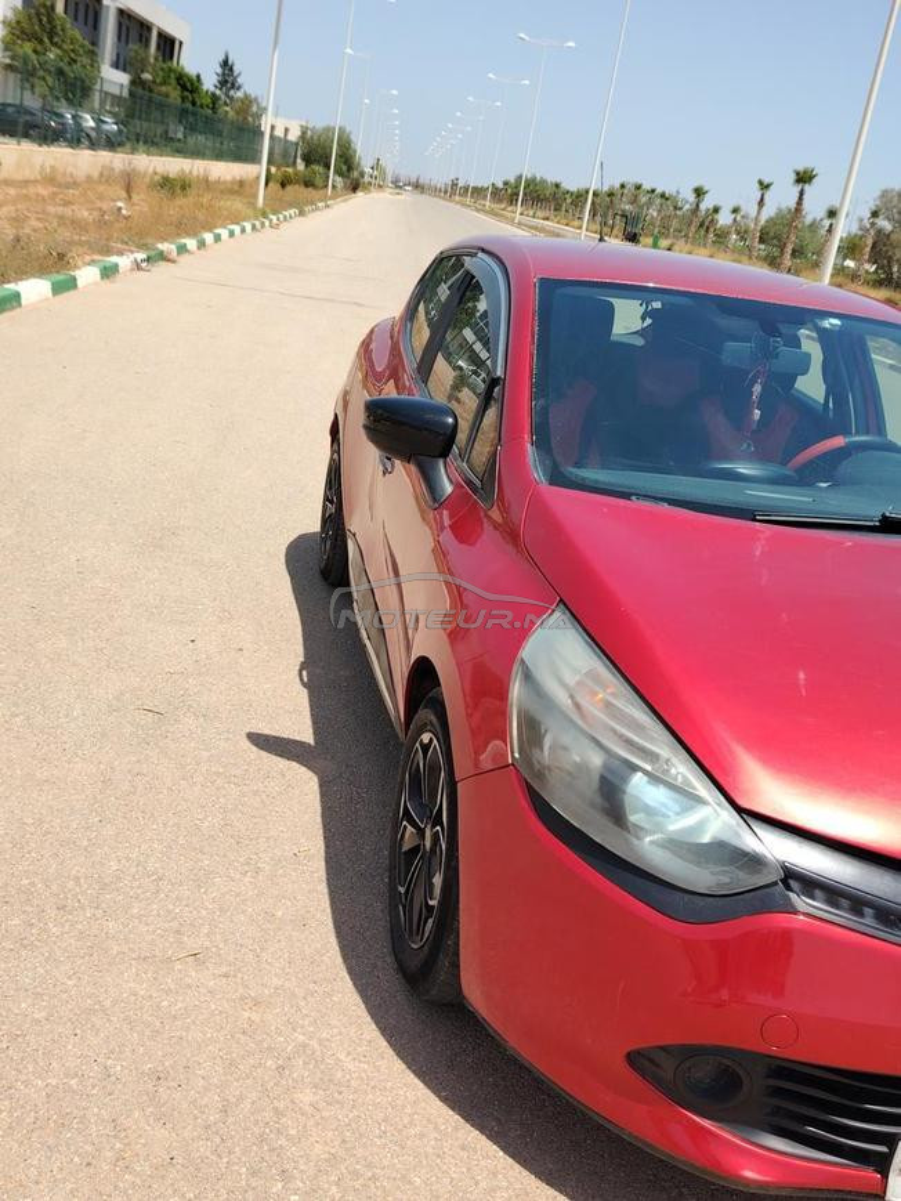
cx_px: 450
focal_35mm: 36
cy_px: 600
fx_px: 1249
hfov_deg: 39.7
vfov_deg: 51.3
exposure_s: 1/723
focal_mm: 5.25
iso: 100
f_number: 1.75
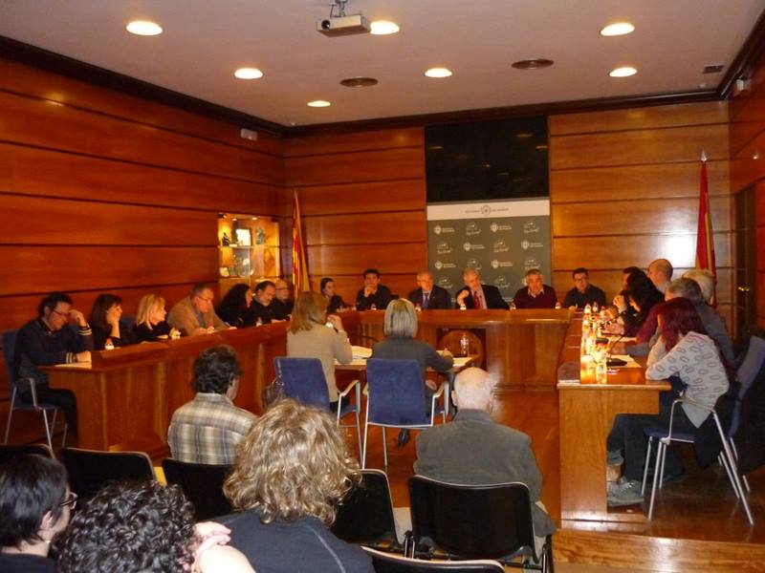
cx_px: 382
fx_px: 729
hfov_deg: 55.4
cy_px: 286
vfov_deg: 42.9
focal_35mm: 33
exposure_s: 1/30
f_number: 2.8
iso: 640
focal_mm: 5.5
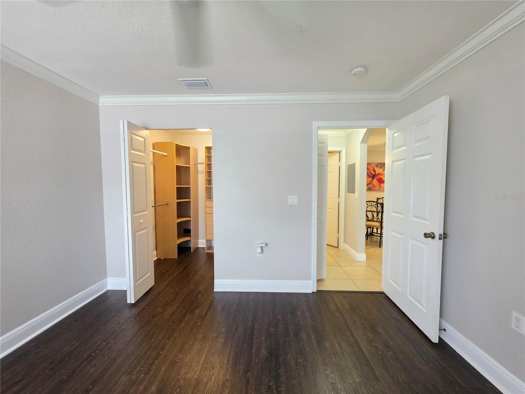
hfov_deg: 106.2
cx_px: 262
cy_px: 197
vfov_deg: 89.9
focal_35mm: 13
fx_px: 197
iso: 500
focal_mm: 2.2
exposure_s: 1/60
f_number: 1.9
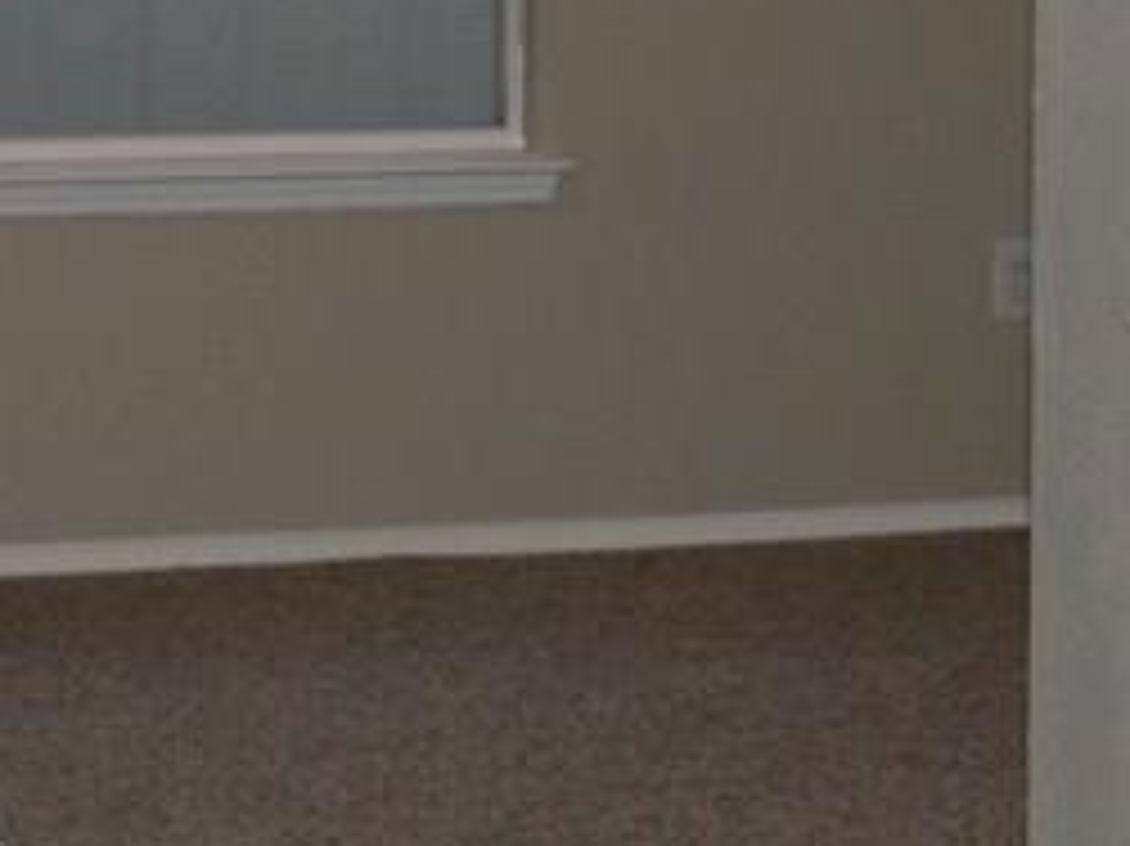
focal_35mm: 159
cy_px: -63
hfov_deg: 12.4
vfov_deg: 9.2
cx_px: 923
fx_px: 5188
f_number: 2.8
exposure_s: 1/30
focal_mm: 8.1
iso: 100
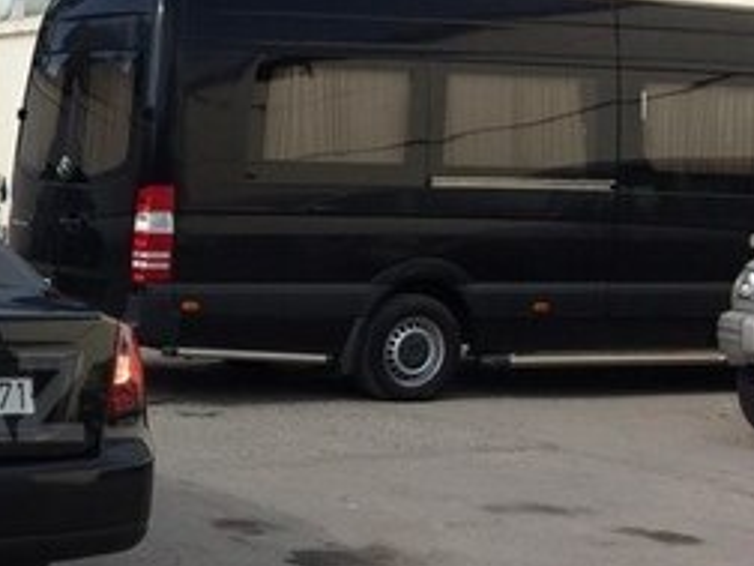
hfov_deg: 22.9
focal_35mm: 76
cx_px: -221
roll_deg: -2.1
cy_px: 397
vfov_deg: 19.3
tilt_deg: -8.9
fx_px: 1655
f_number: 2.2
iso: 32
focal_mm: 4.15
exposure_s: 1/1866
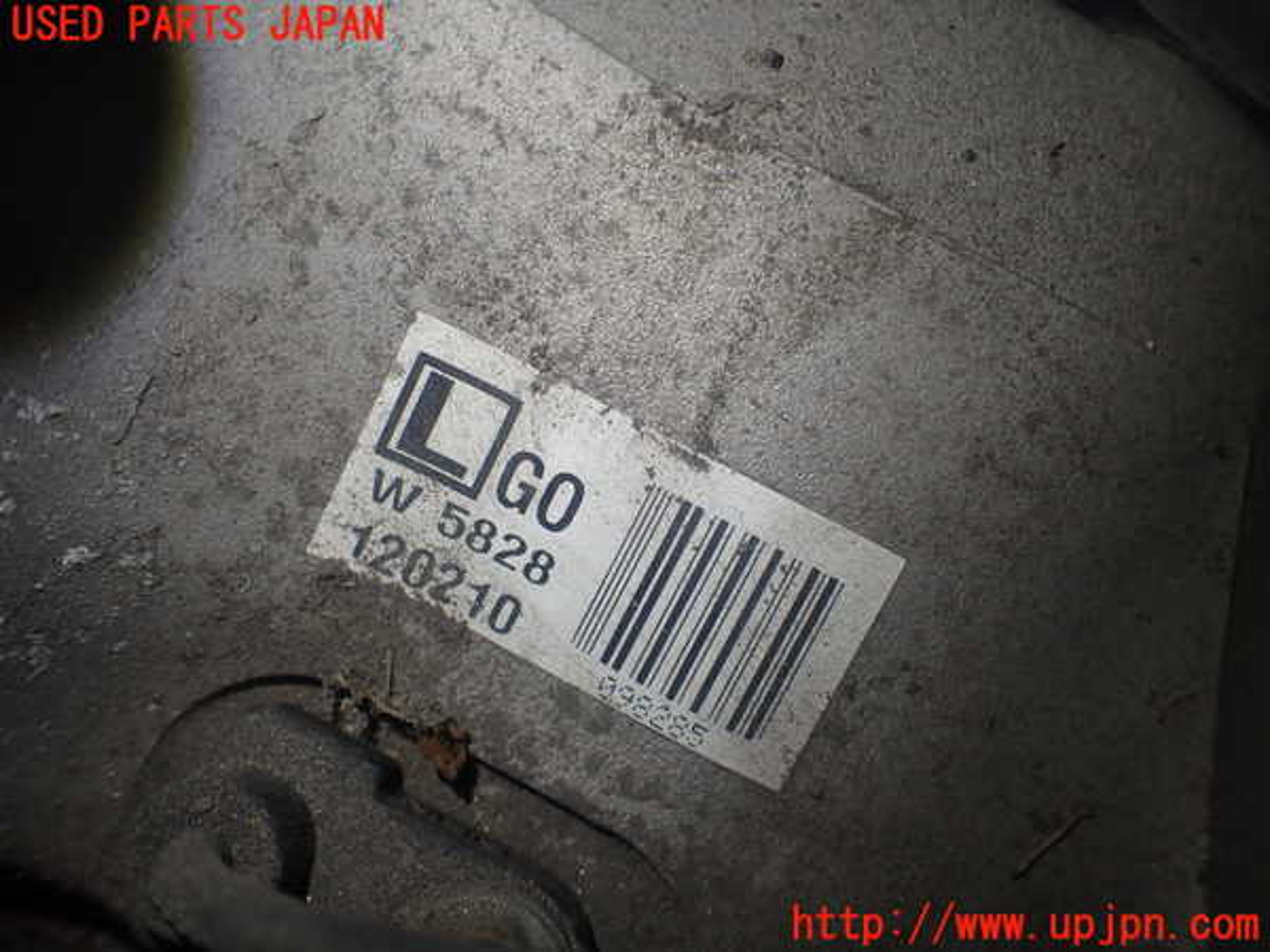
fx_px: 1101
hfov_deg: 60.0
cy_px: 476
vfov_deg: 46.8
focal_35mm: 30
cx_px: 635
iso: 160
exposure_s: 1/125
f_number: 2.3
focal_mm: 5.4
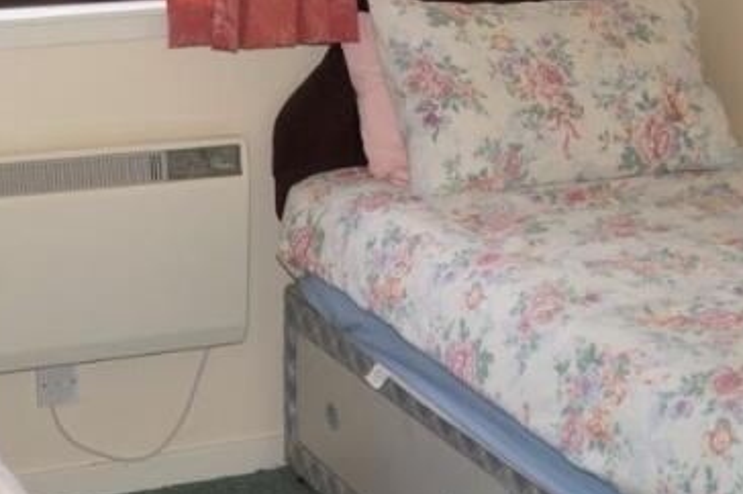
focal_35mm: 81
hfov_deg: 24.6
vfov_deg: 16.8
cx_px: 129
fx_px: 1670
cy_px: 233
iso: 250
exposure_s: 1/160
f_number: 4.5
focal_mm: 30
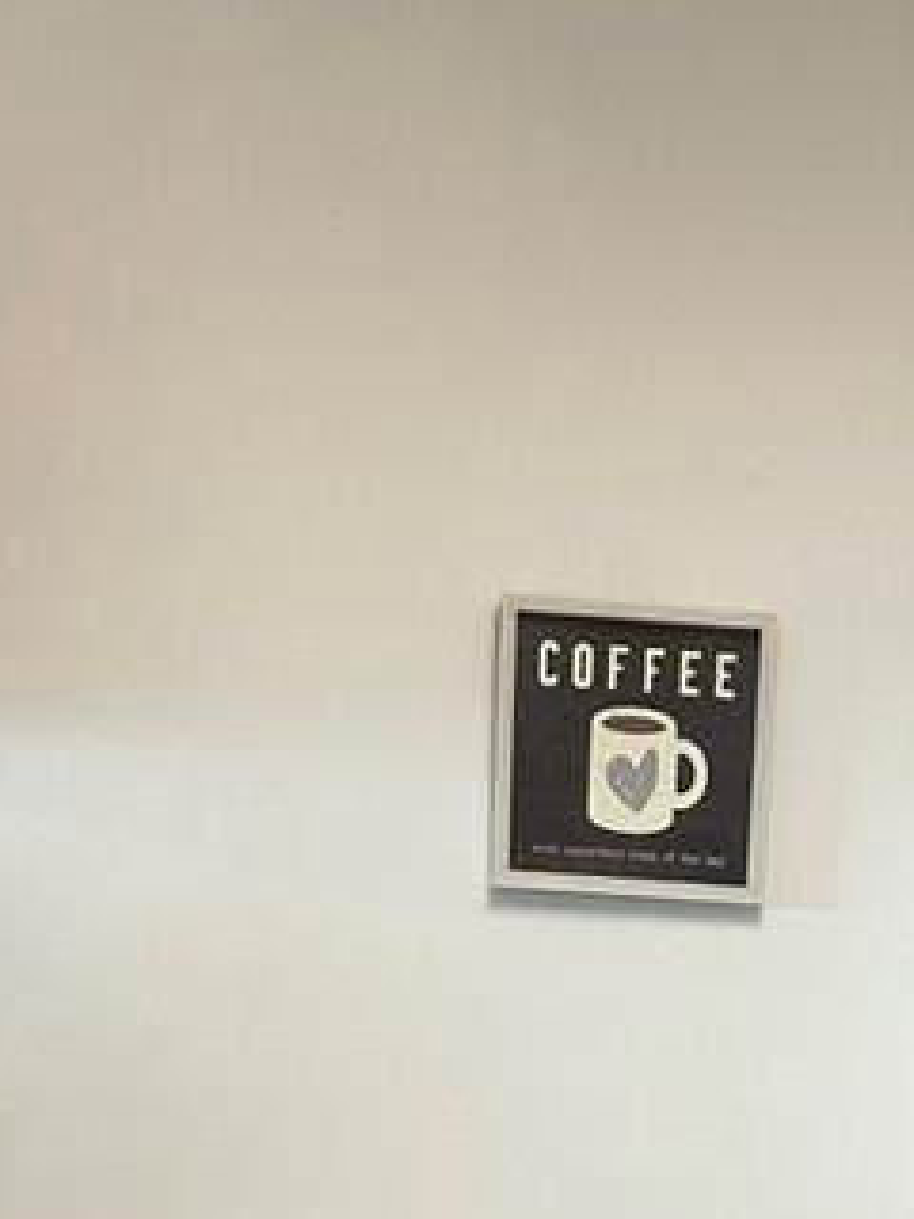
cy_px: 1848
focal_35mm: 90
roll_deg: -3.3
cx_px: 754
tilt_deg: -12.3
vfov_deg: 19.0
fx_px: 3168
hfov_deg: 16.3
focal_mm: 6.86
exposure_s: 1/60
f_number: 1.78
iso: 125
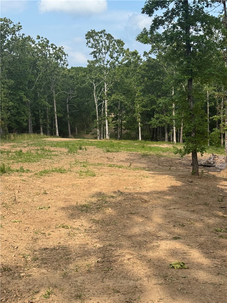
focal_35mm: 48
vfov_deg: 39.7
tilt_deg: -6.6
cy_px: 152
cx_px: 114
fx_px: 420
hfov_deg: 30.3
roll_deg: +3.6
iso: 64
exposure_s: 1/1923
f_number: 1.78
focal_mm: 6.76
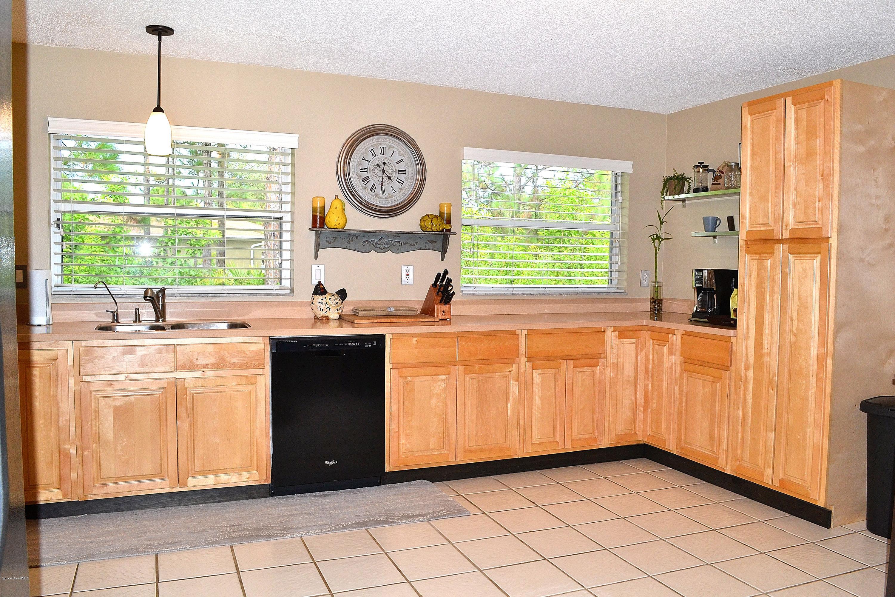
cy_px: 298
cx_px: 448
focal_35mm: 27
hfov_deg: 67.4
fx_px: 671
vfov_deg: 47.9
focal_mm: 18
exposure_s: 1/60
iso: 560
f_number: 8
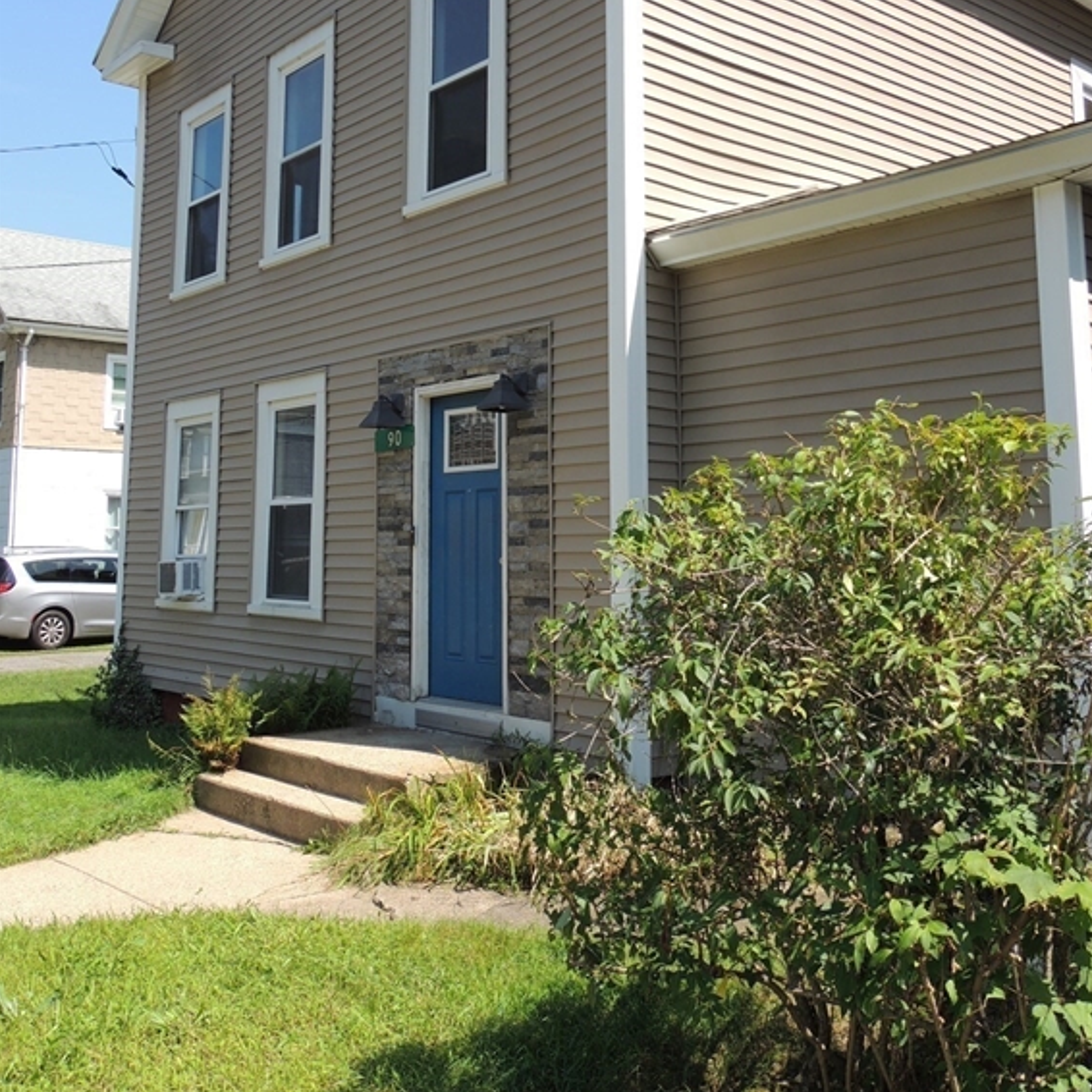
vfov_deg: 45.3
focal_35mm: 36
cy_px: 361
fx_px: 1285
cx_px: 552
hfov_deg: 46.0
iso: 100
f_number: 4.9
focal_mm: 5.3
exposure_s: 1/250
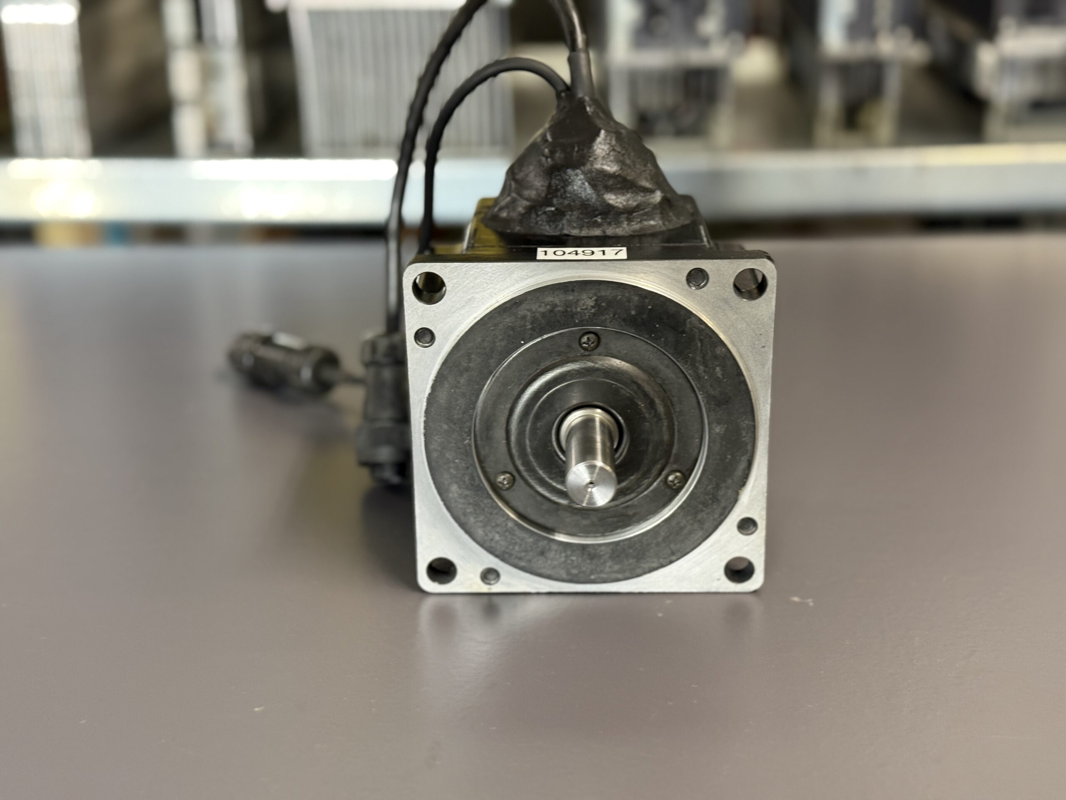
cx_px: 533
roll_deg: +0.6
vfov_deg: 30.3
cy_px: 400
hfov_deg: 39.7
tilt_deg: -22.3
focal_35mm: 48
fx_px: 1478
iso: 200
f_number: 1.78
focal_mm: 6.76
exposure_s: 1/33
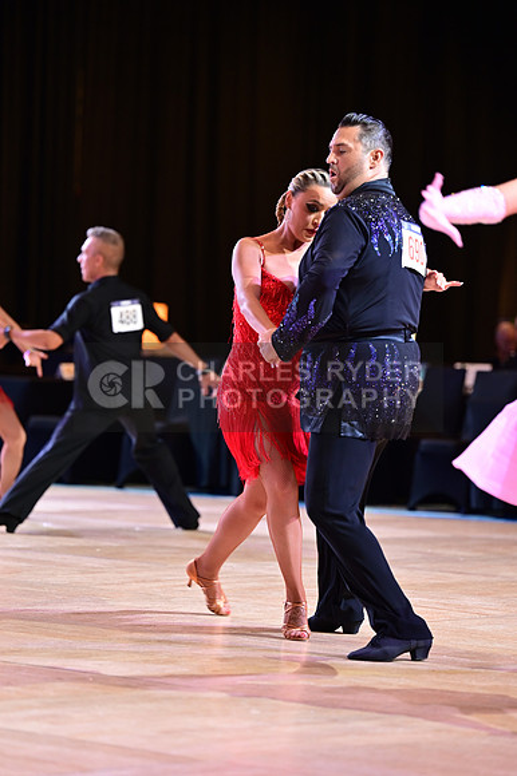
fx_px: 3127
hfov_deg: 9.5
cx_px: 258
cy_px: 388
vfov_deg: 14.2
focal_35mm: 145
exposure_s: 1/250
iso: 1600
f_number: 3.2
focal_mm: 145
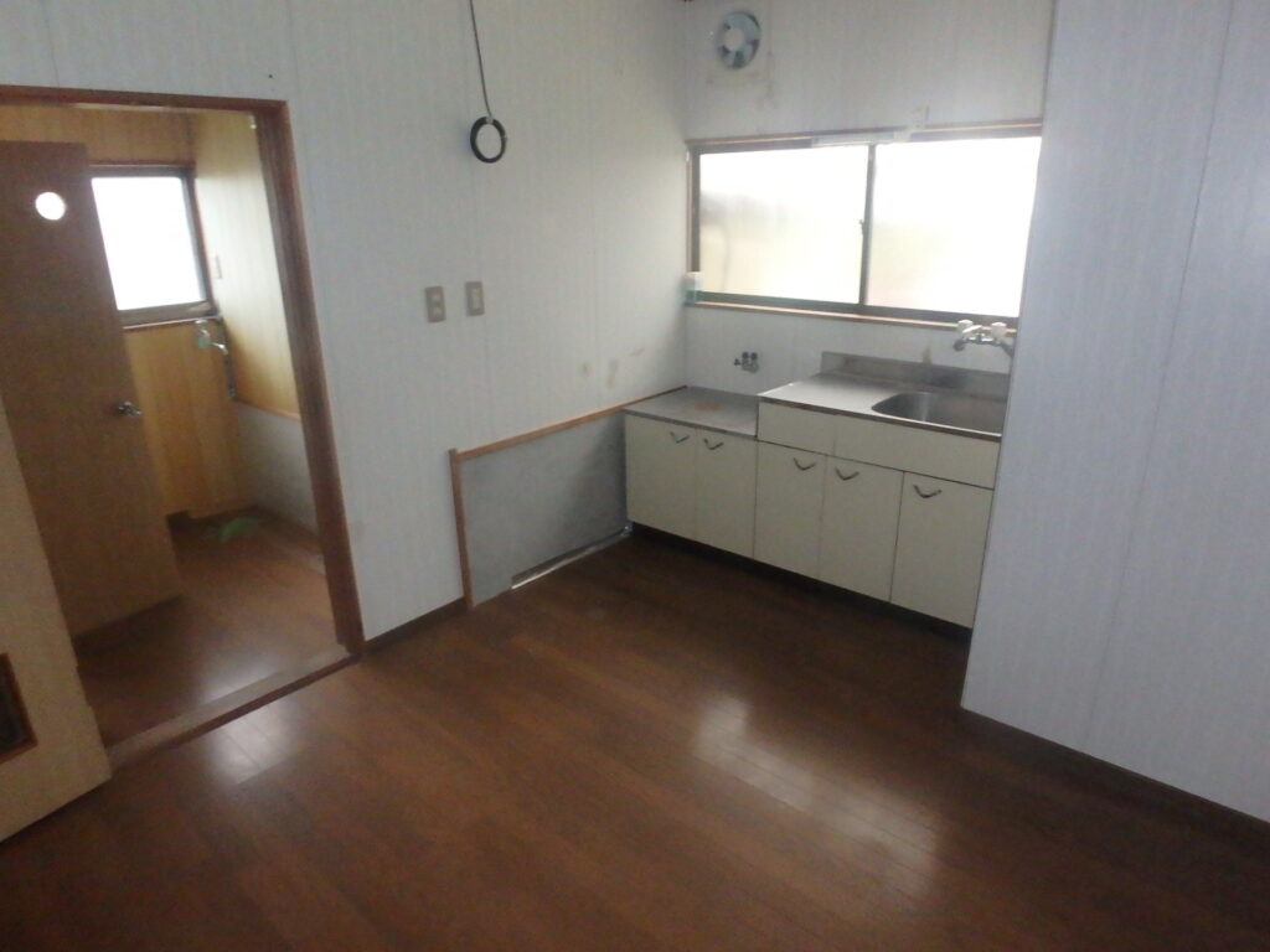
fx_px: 770
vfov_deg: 63.4
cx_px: 635
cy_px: 476
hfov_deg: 79.0
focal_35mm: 21
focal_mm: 3.7
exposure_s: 1/30
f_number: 6
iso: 1250
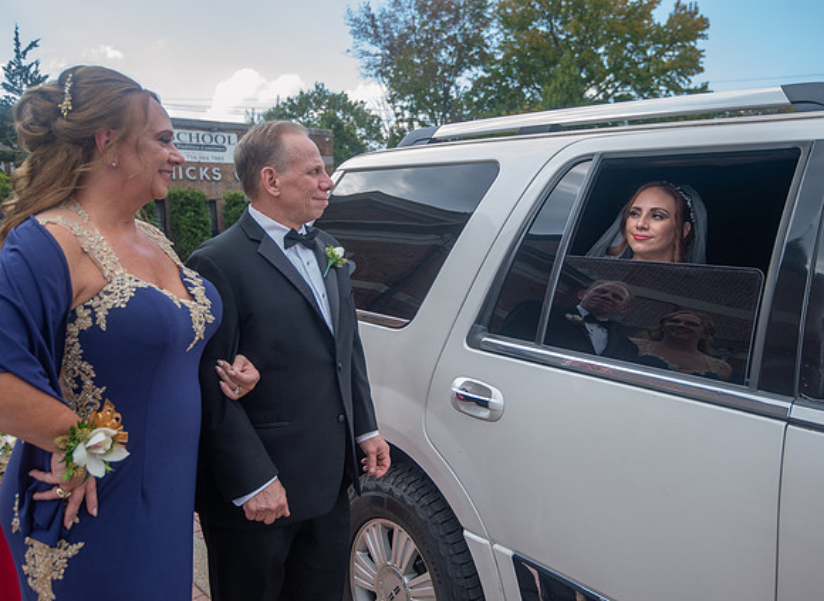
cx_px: 452
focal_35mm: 33
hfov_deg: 55.8
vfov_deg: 42.3
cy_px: 300
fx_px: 777
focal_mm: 31
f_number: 4
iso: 400
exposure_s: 1/500
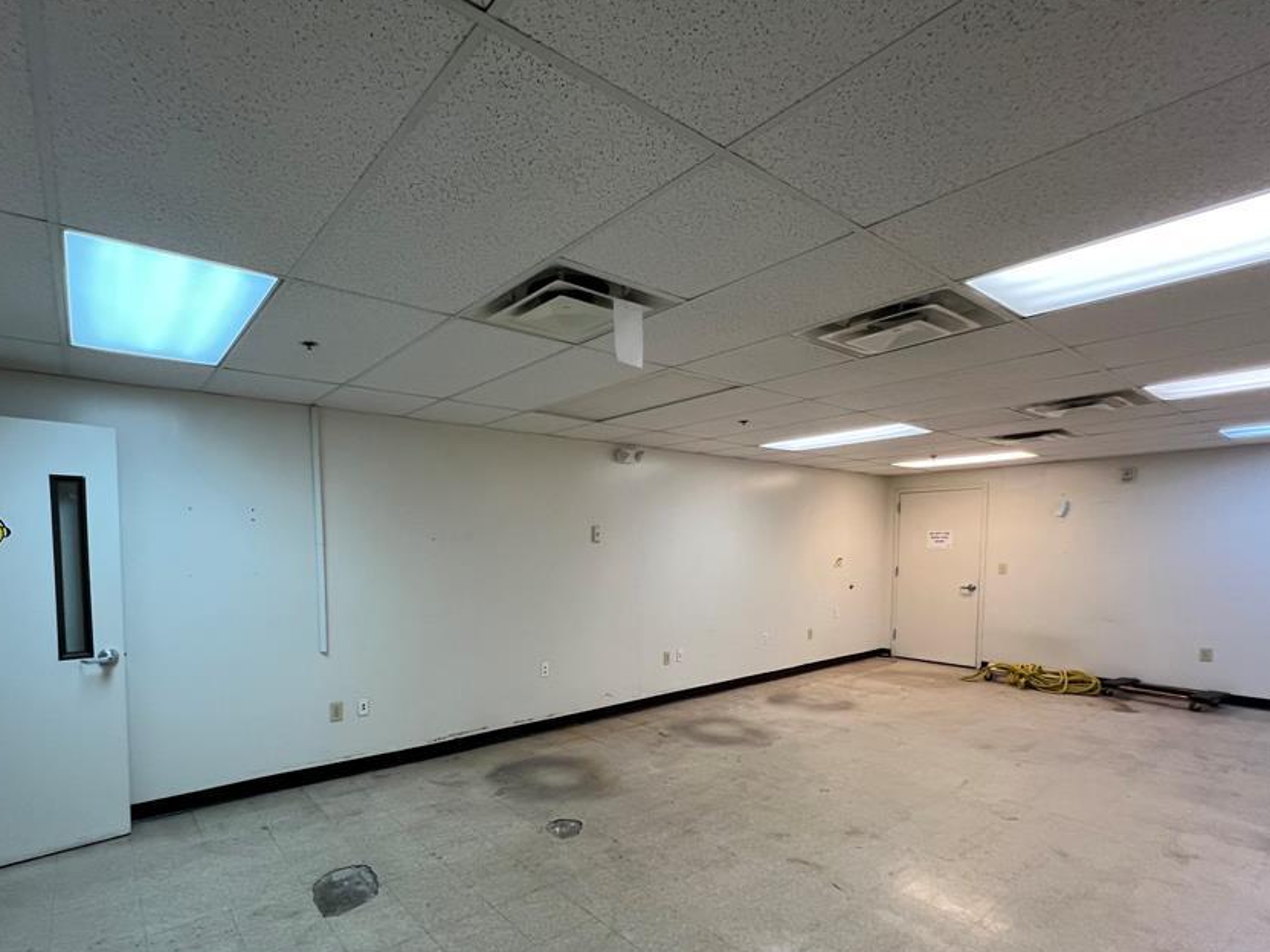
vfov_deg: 77.1
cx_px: 522
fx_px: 587
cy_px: 578
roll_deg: +0.2
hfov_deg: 93.5
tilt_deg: -4.5
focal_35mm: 16
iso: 200
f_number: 1.8
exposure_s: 1/128
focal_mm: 1.57
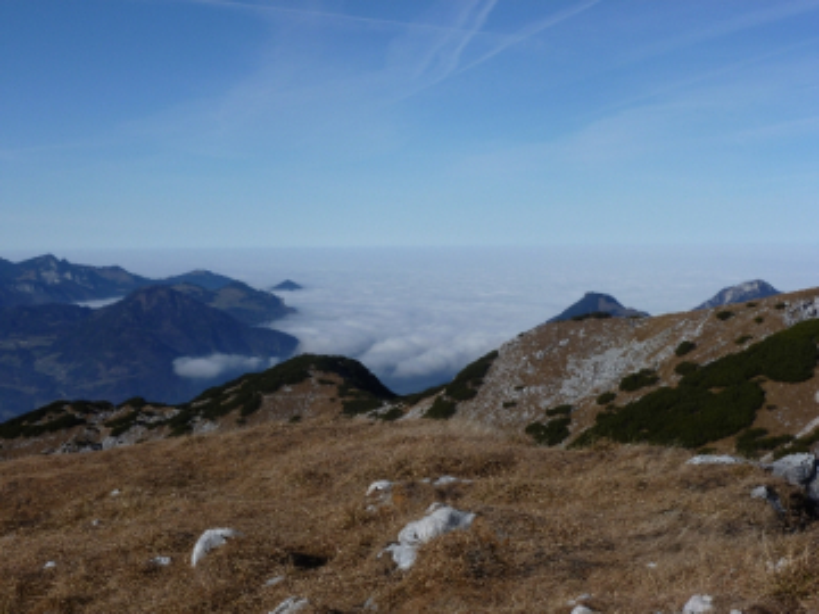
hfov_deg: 33.8
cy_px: 307
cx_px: 410
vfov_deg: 25.7
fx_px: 1349
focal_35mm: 57
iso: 100
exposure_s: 1/1000
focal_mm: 10.1
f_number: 5.6
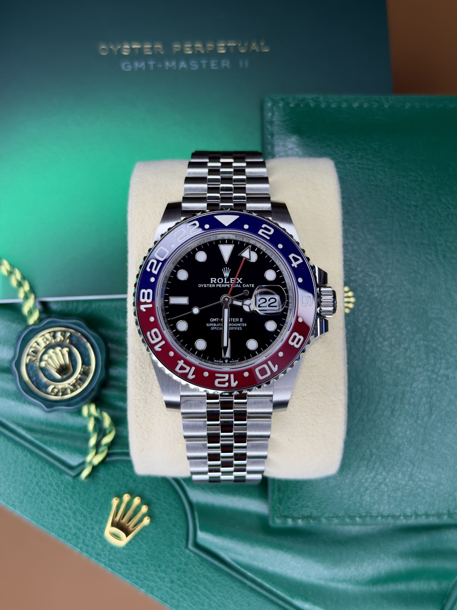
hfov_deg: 40.7
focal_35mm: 35
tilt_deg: -80.5
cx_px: 228
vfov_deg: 52.6
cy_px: 305
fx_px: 616
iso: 80
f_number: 1.78
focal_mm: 6.86
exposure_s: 1/100
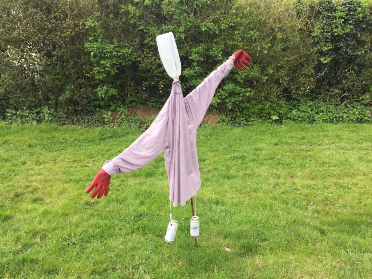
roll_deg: -1.3
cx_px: 186
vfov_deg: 48.2
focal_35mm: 29
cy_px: 140
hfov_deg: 61.7
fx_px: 312
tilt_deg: -16.4
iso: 32
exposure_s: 1/670
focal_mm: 4.15
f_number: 2.2
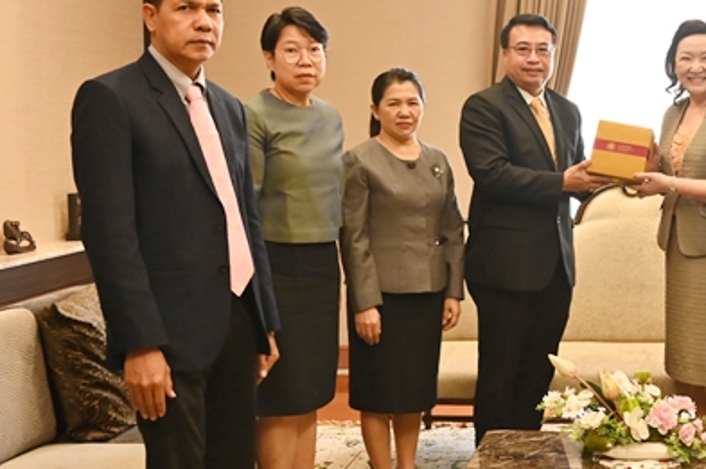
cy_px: 189
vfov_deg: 23.7
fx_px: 1116
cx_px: 623
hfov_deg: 33.4
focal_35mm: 57
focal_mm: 28
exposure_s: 1/100
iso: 4000
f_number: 5.6
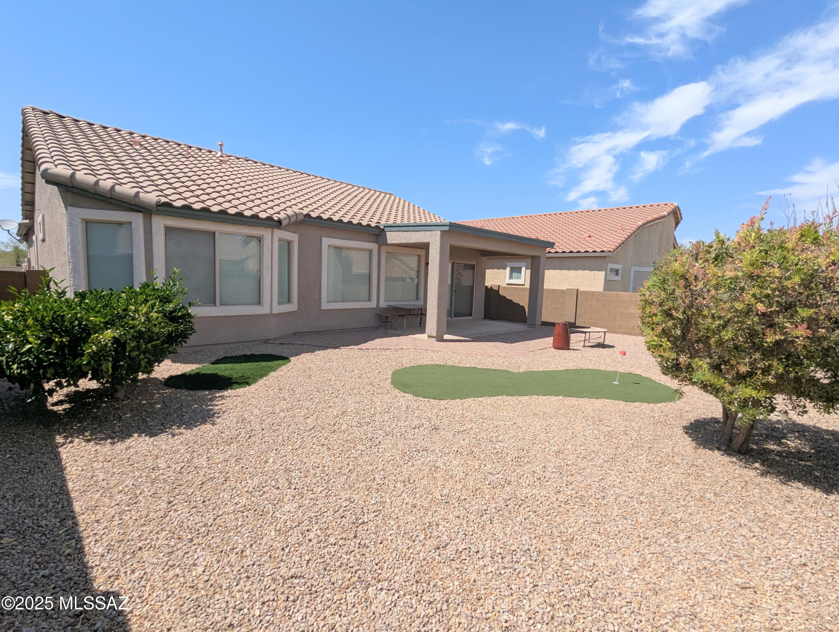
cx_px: 420
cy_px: 316
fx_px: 388
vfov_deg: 78.2
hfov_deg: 94.4
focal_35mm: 16
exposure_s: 1/1821
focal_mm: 2.35
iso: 49
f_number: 2.2
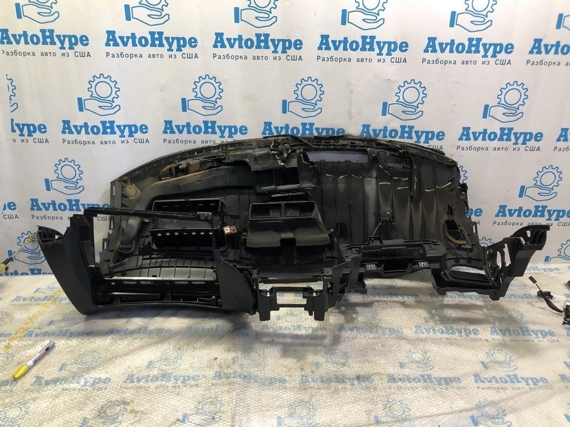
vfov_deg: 49.7
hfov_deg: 63.4
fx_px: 461
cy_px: 214
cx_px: 285
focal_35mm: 28
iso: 40
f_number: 1.8
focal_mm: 4
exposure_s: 1/25
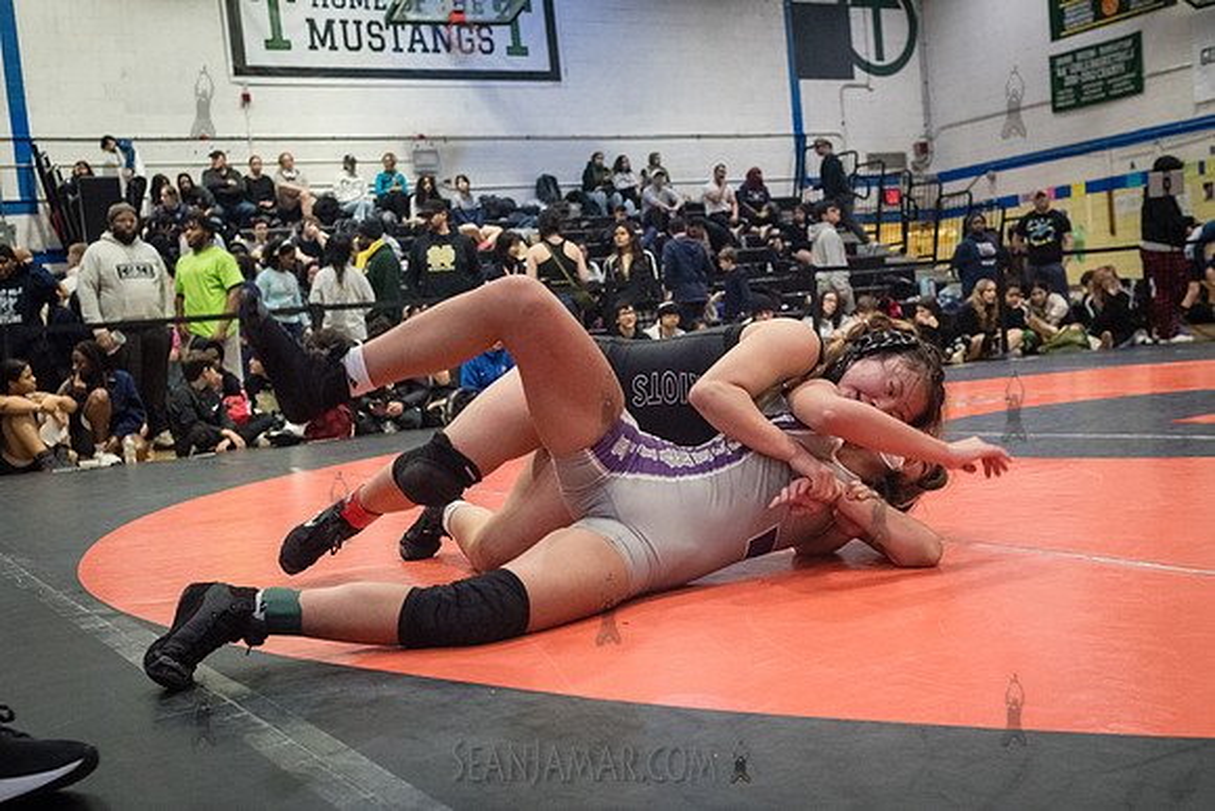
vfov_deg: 31.9
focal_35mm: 42
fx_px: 1419
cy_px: 456
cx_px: 635
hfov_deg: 46.4
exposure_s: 1/400
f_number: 4
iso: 8000
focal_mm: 35
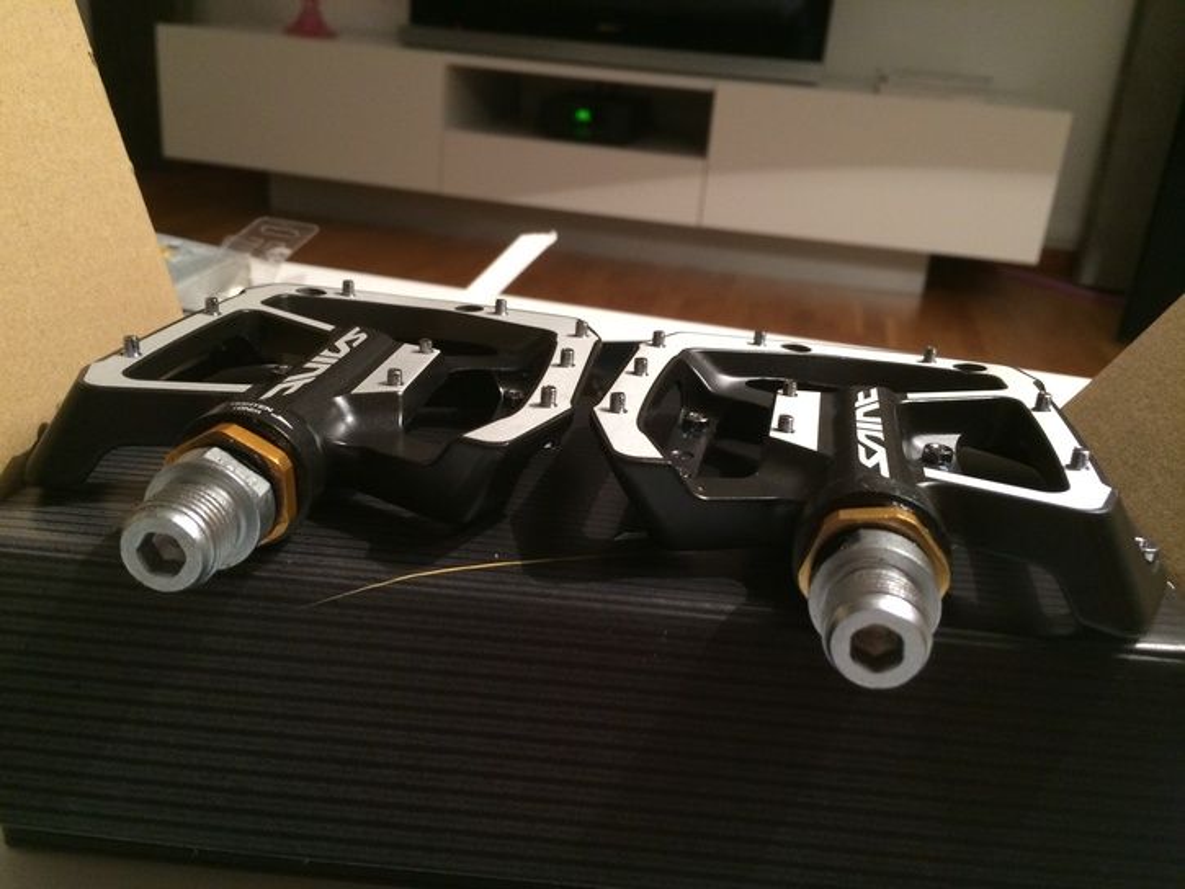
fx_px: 1027
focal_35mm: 30
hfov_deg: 60.0
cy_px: 444
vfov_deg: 46.8
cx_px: 592
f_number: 2.2
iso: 320
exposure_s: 1/20
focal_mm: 4.12
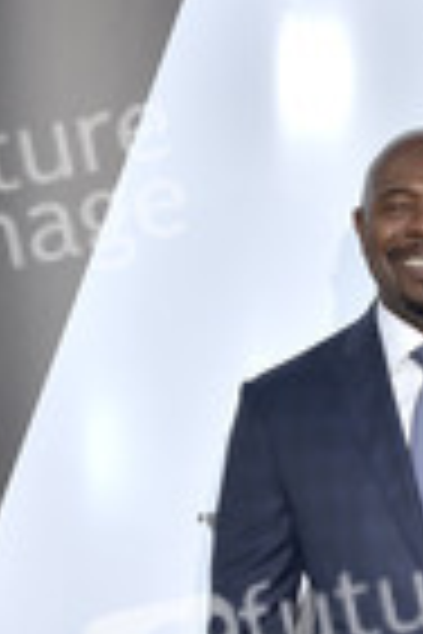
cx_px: 448
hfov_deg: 12.5
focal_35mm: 108
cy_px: 886
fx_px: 1903
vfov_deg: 17.4
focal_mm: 38
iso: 250
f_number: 6.3
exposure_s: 1/200
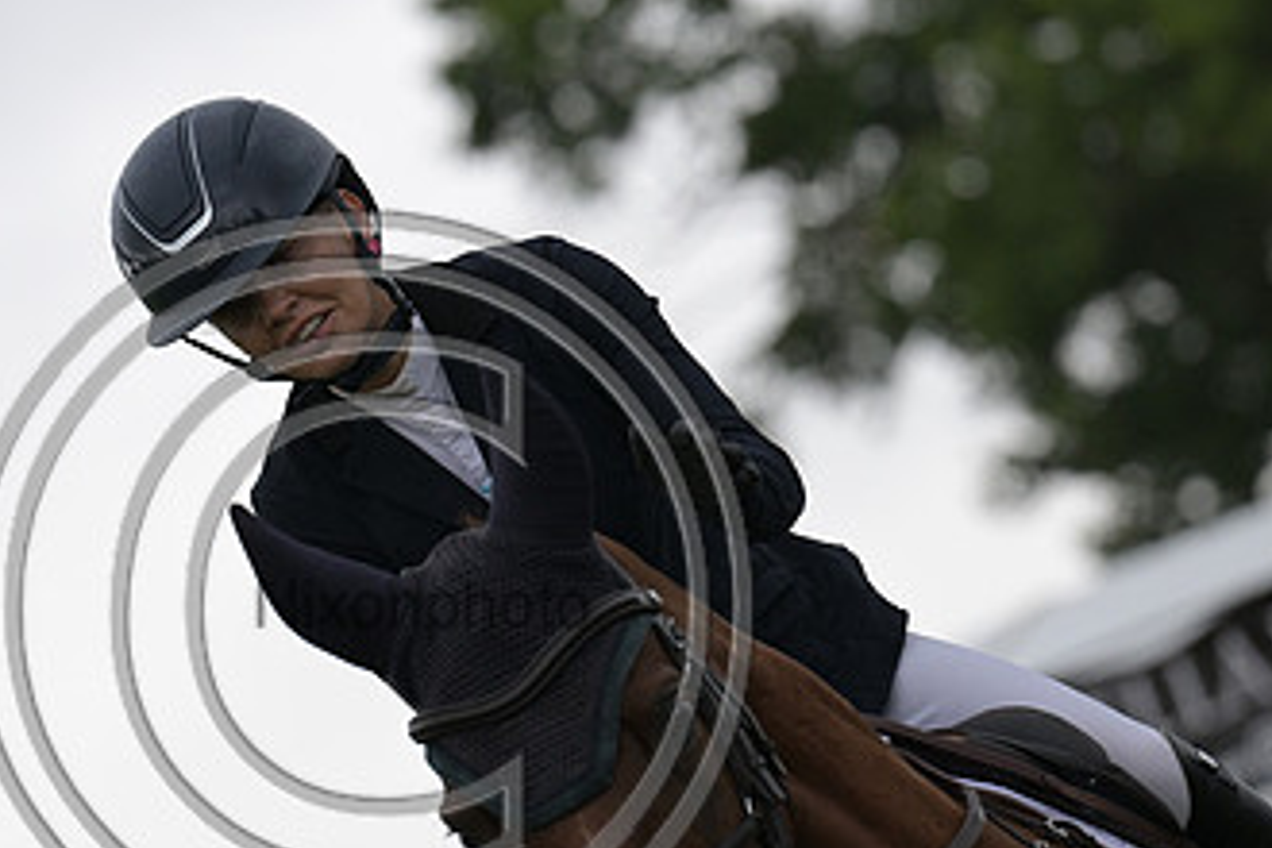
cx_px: 312
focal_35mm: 352
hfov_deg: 5.9
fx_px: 12436
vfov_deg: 3.9
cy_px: 553
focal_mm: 200
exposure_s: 1/1250
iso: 1100
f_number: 4.5
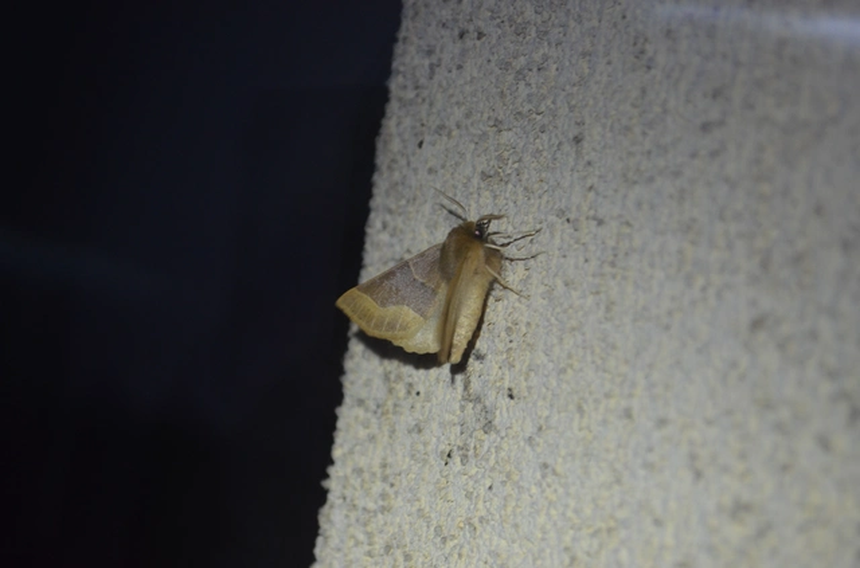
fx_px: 1965
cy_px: 284
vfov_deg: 16.5
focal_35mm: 82
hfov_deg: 24.7
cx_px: 430
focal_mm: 55
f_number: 5.6
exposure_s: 1/60
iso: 1250
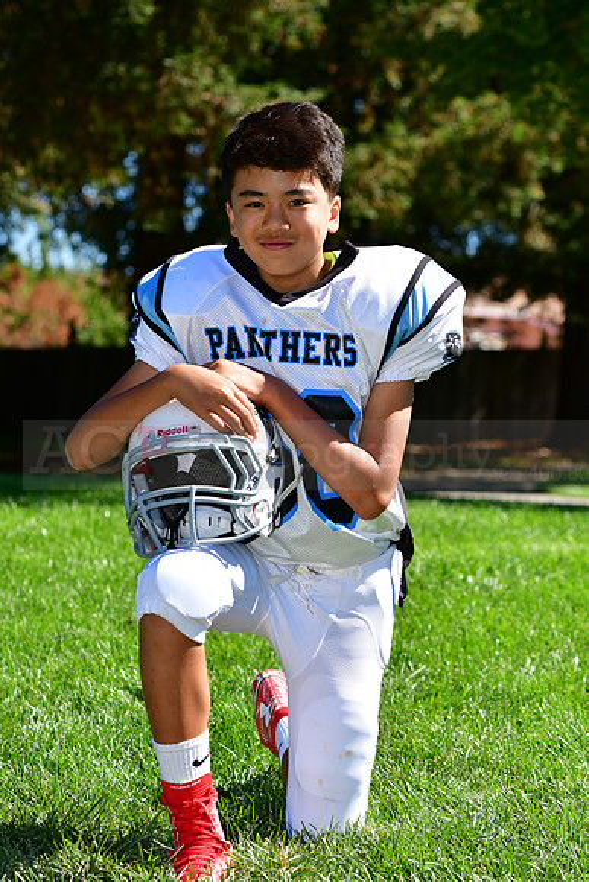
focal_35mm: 117
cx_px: 294
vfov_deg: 17.5
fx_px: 2869
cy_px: 441
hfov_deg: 11.7
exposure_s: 1/2000
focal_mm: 78
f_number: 4.5
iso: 400
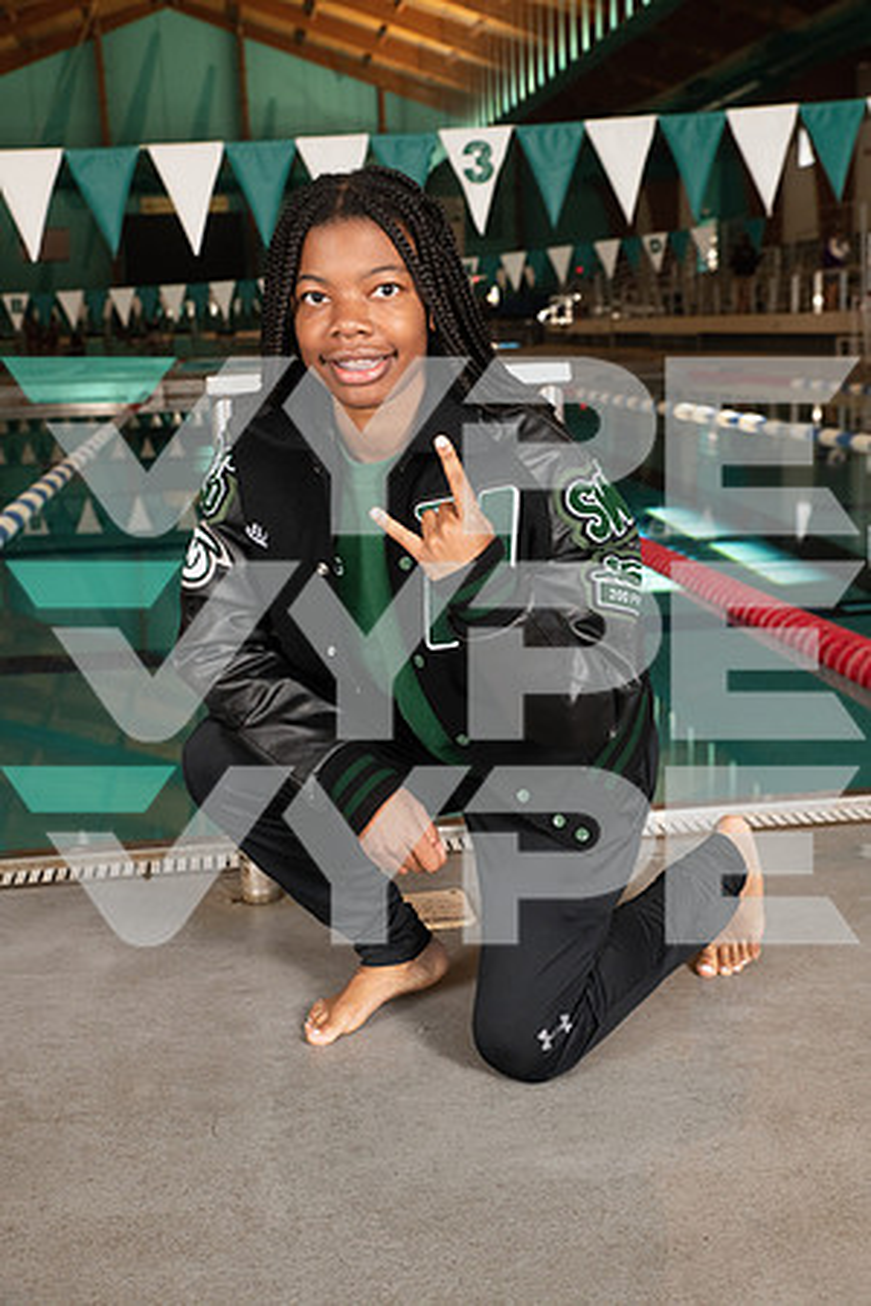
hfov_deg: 28.1
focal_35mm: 48
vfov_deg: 41.1
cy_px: 653
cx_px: 436
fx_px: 1742
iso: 800
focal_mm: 48
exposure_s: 1/250
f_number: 7.1
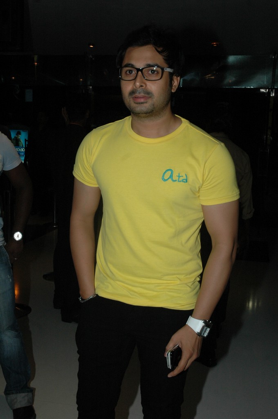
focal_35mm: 46
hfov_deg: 28.9
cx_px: 139
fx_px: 540
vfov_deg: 42.4
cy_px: 210
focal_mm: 31
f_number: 7.1
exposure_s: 1/125
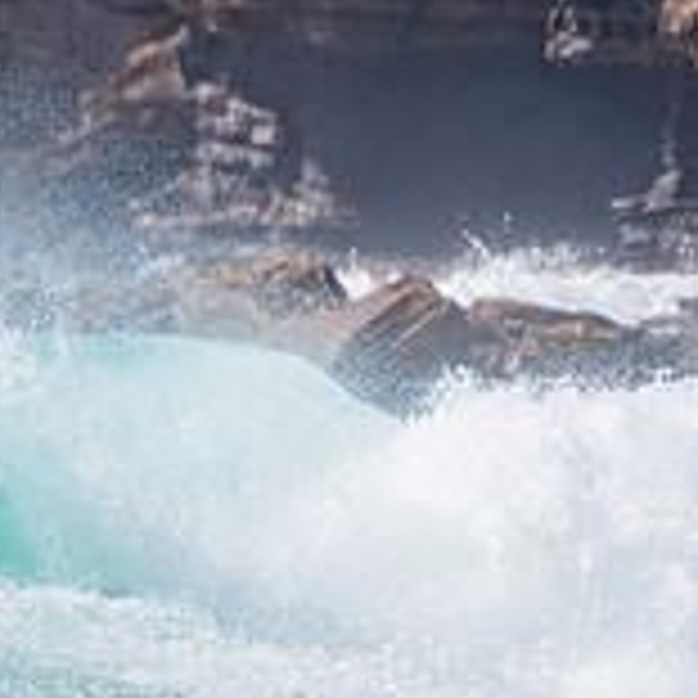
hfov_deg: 0.9
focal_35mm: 1954
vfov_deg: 0.9
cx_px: -308
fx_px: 44577
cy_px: 551
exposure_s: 1/2000
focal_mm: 500
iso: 110
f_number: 5.6
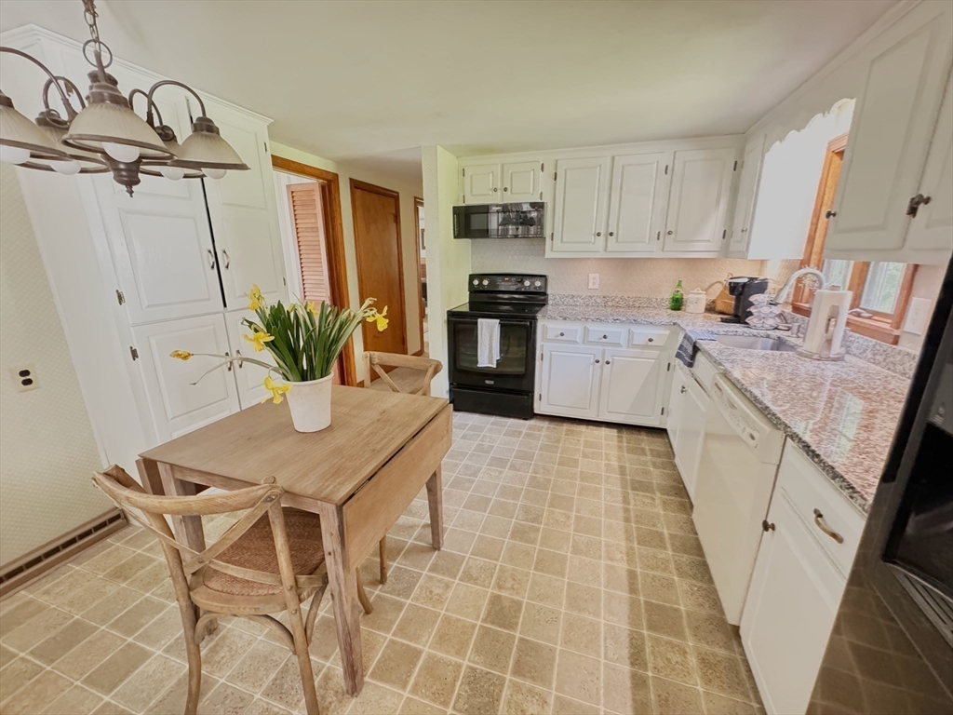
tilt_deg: -15.9
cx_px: 476
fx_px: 385
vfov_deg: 85.7
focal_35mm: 14
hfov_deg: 102.1
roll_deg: +0.0
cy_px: 358
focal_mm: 2.22
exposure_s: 1/30
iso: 1600
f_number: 2.2
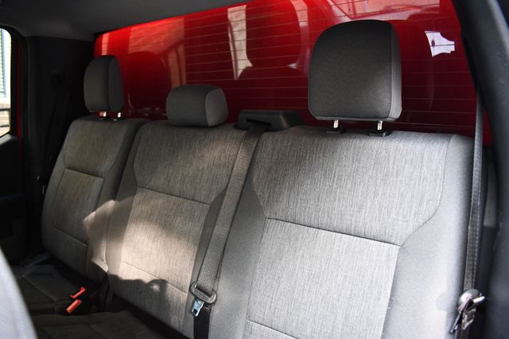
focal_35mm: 27
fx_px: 382
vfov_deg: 47.9
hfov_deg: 67.4
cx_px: 254
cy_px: 170
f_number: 3.5
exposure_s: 1/125
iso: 2500
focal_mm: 18
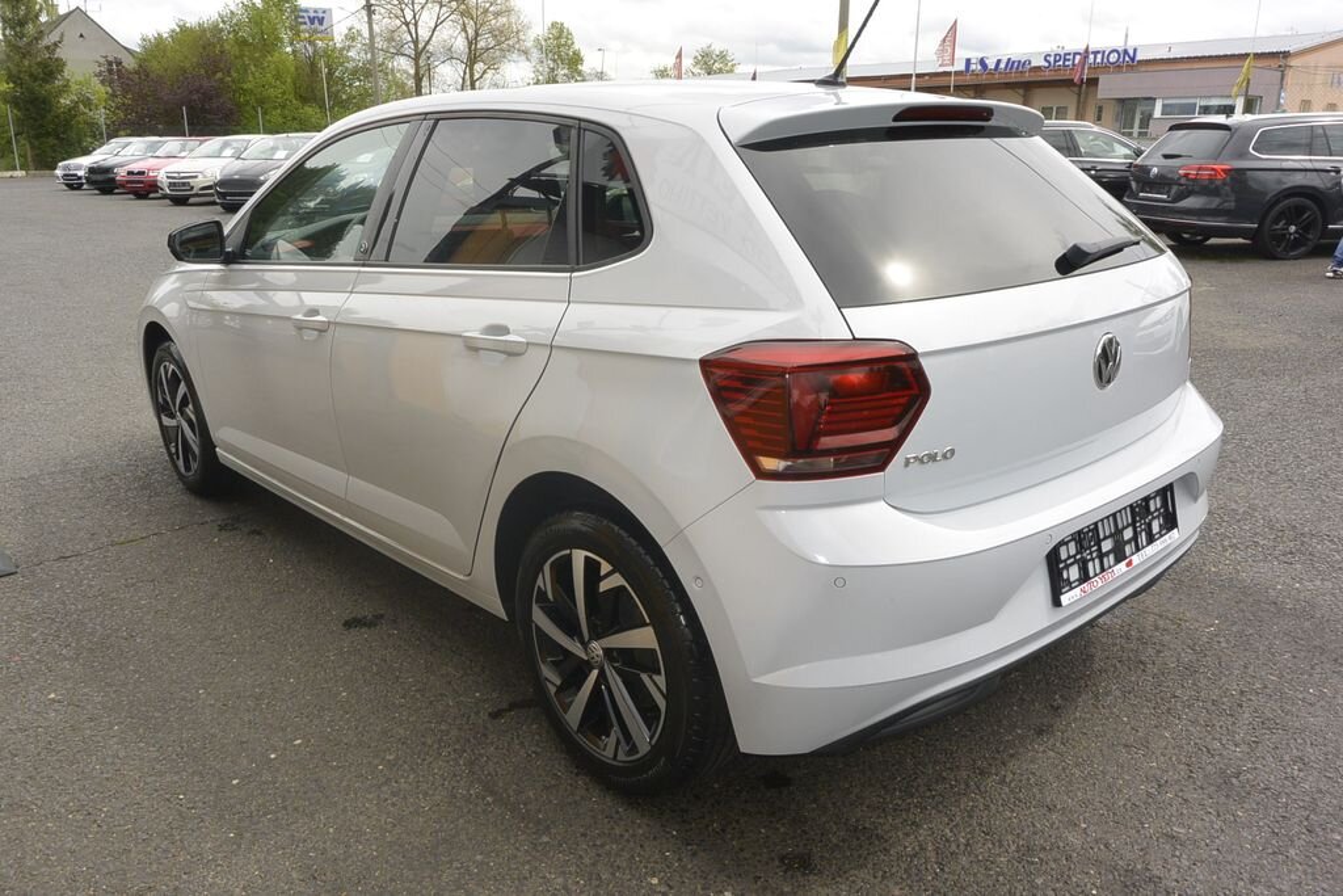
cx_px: 672
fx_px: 1007
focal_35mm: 27
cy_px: 448
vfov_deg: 47.9
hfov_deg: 67.4
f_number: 7.1
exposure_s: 1/250
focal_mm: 10
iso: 160
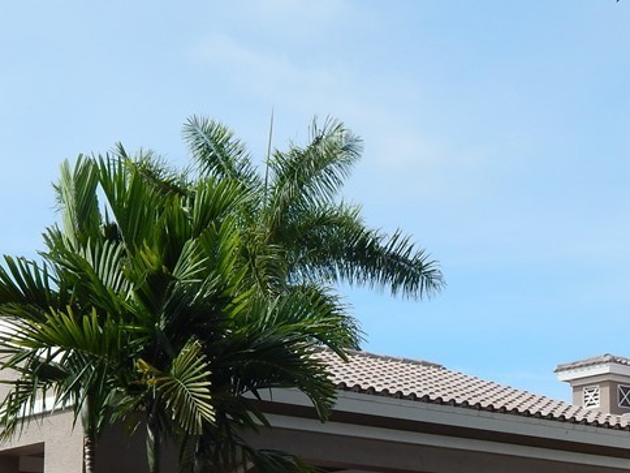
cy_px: 448
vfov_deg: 16.0
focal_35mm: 91
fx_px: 1656
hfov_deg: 21.5
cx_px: 324
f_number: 3.6
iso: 125
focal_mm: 7.7
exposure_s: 1/1250
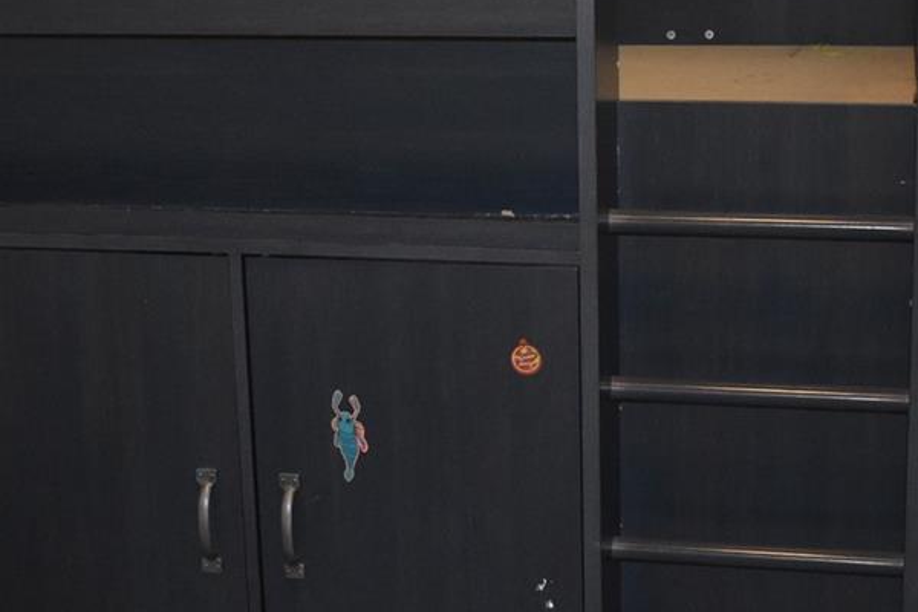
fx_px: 1836
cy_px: 182
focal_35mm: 72
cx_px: 526
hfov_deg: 28.0
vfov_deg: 18.8
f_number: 3.5
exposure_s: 1/200
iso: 2000
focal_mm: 18
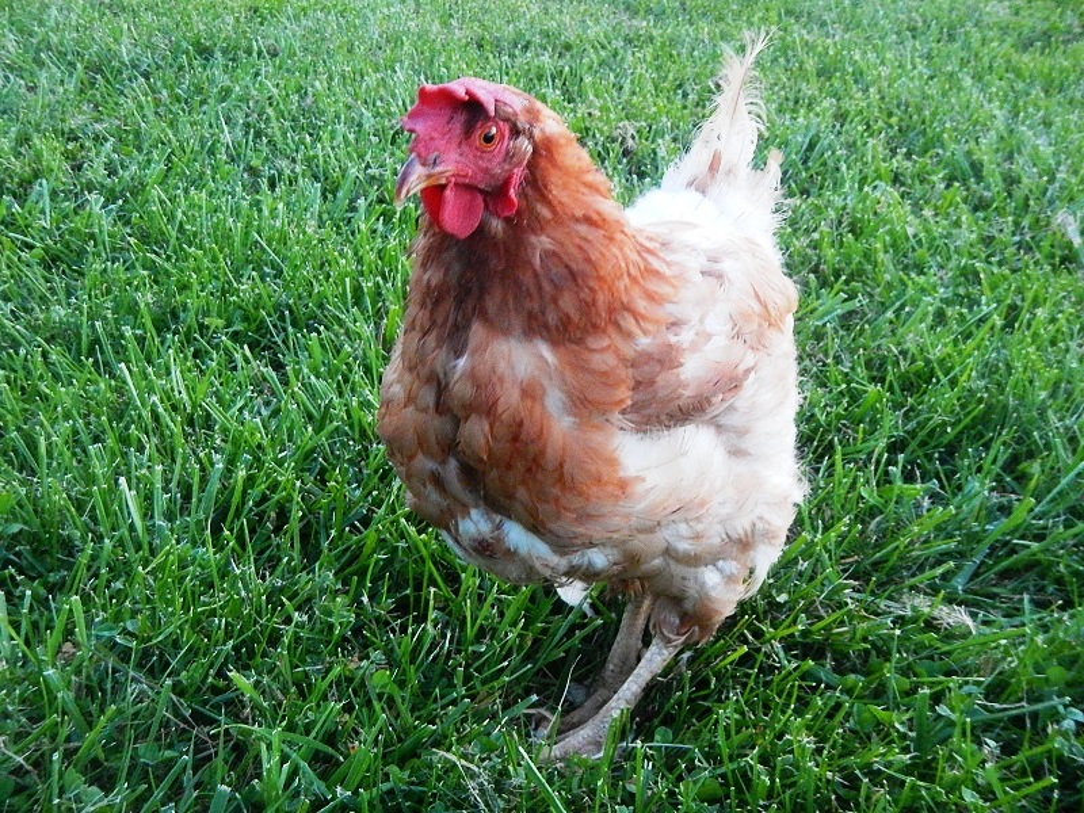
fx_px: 1472
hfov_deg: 40.4
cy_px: 406
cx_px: 542
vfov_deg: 30.9
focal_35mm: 47
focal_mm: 8.4
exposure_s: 1/10
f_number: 4.1
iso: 800
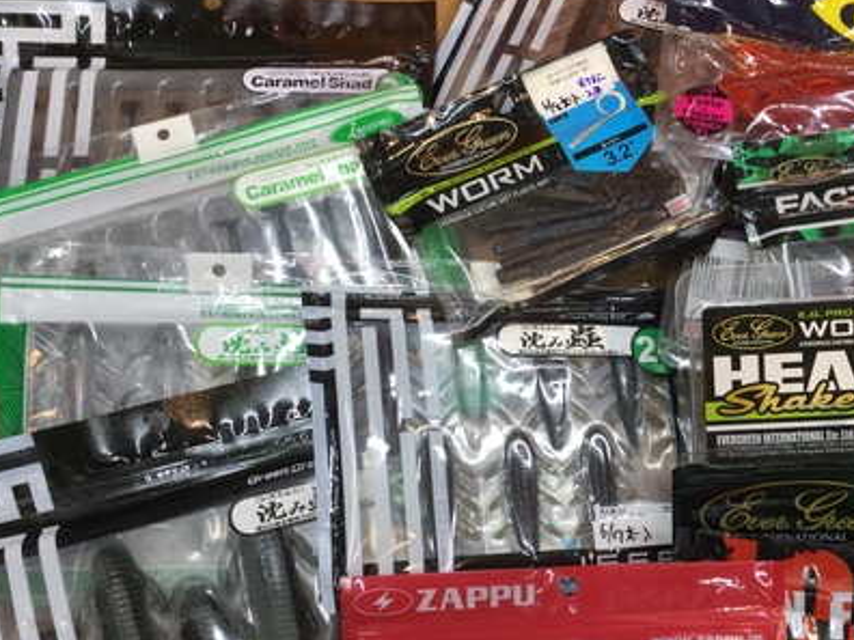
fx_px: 1160
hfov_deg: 39.4
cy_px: 437
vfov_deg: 30.6
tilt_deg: -72.7
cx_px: 632
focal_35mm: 47
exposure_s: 1/40
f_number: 2.4
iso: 32
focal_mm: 3.3
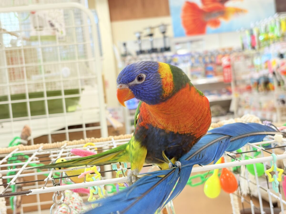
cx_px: 143
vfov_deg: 28.0
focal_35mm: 52
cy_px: 107
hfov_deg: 36.8
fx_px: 430
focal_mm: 5.96
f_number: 1.6
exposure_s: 1/60
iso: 64
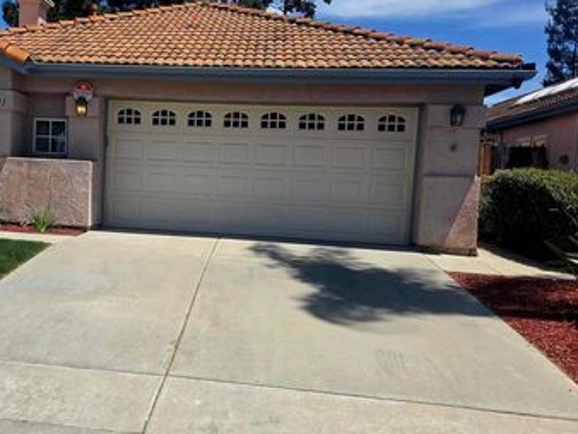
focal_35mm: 34
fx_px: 568
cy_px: 208
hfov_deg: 52.5
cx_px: 176
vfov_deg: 41.8
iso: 80
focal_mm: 5.4
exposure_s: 1/10000
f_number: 1.8
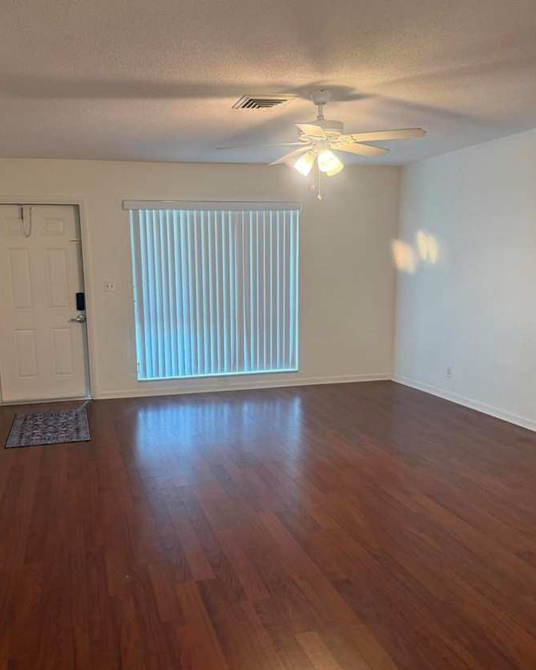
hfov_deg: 48.3
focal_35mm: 30
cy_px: 358
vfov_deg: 58.7
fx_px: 595
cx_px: 224
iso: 250
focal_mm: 6.76
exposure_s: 1/60
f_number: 1.78
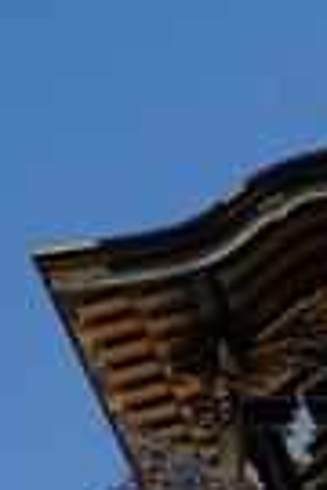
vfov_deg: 6.5
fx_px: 4267
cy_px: 788
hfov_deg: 4.4
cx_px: 460
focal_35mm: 313
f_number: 9
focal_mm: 47
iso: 100
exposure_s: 1/250
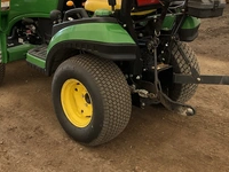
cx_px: 100
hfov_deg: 33.2
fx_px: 384
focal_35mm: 58
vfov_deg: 24.5
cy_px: 15
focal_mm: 3
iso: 20
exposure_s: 1/152
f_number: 1.8
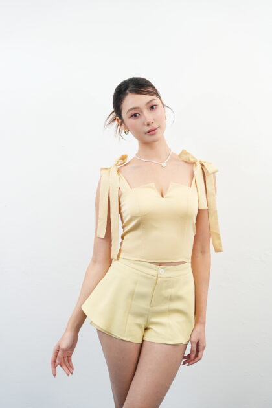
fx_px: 793
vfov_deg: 28.8
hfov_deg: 19.5
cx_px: 136
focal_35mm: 70
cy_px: 204
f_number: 4.5
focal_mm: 70
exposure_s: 1/200
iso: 800
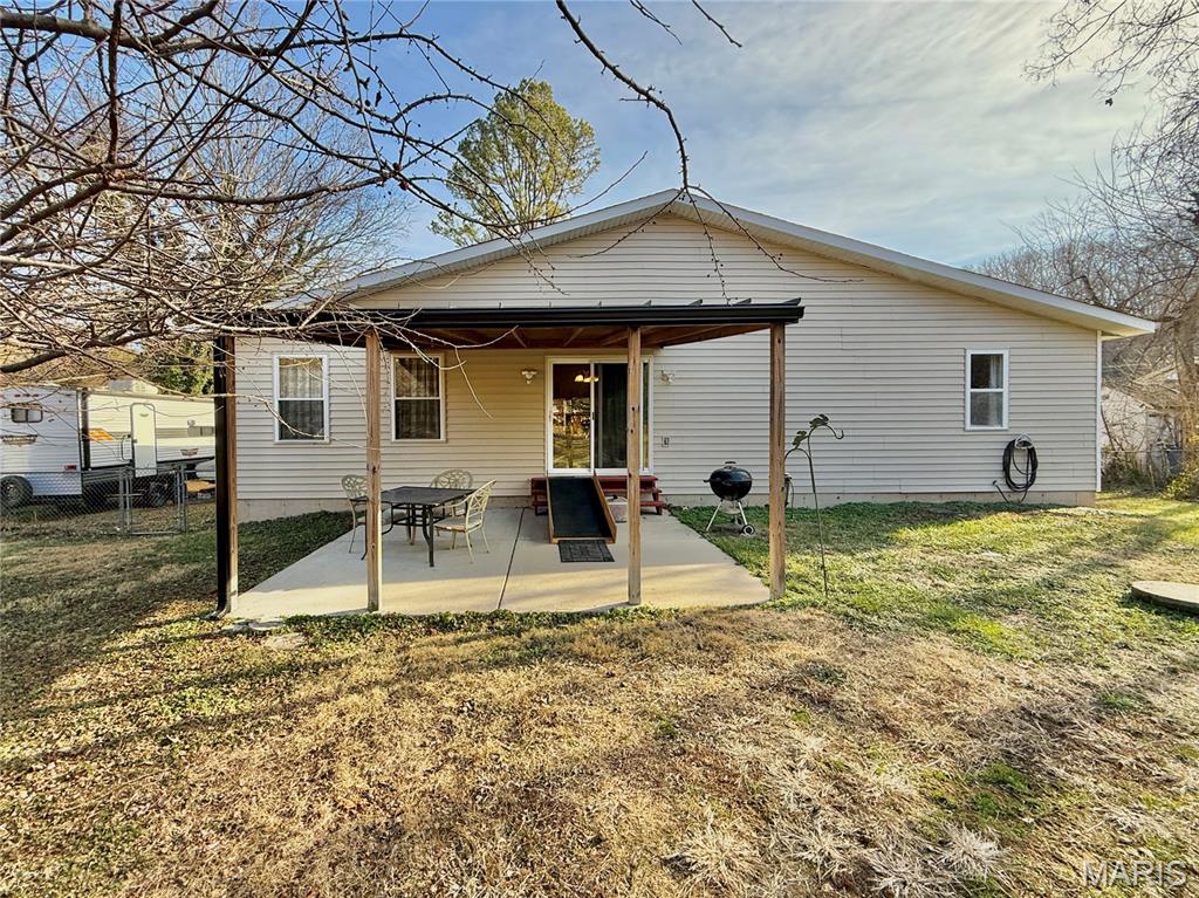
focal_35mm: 14
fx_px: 485
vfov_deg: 85.6
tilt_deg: +0.9
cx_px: 600
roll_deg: -1.3
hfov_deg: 102.1
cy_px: 449
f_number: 2.2
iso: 64
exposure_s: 1/374
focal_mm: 2.22
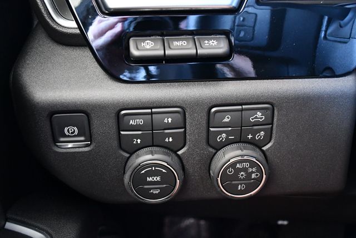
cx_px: 178
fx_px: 396
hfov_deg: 48.4
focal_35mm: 40
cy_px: 119
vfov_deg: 33.5
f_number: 3.8
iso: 3600
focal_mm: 20
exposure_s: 1/60
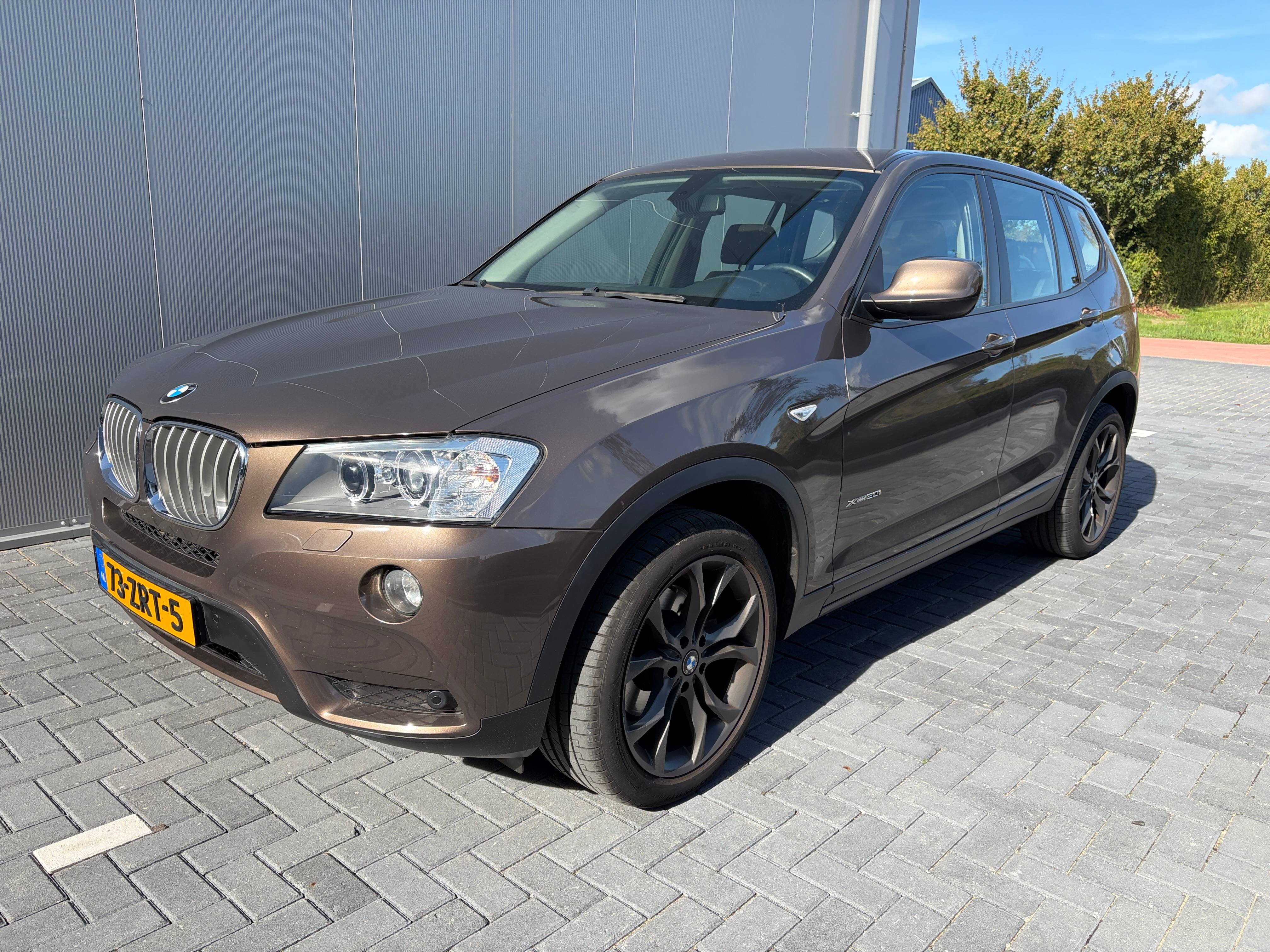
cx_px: 635
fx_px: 954
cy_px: 476
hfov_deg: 67.3
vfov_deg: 53.1
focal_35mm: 26
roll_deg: -1.4
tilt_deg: -12.6
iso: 50
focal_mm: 5.96
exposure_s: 1/1451
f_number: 1.6
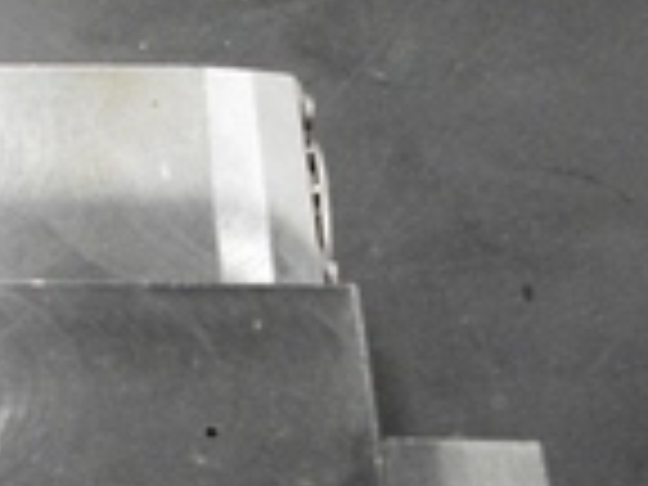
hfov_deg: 19.7
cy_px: 621
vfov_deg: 14.6
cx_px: 32
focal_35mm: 97
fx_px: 1816
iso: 800
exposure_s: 1/60
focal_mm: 6.3
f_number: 3.1
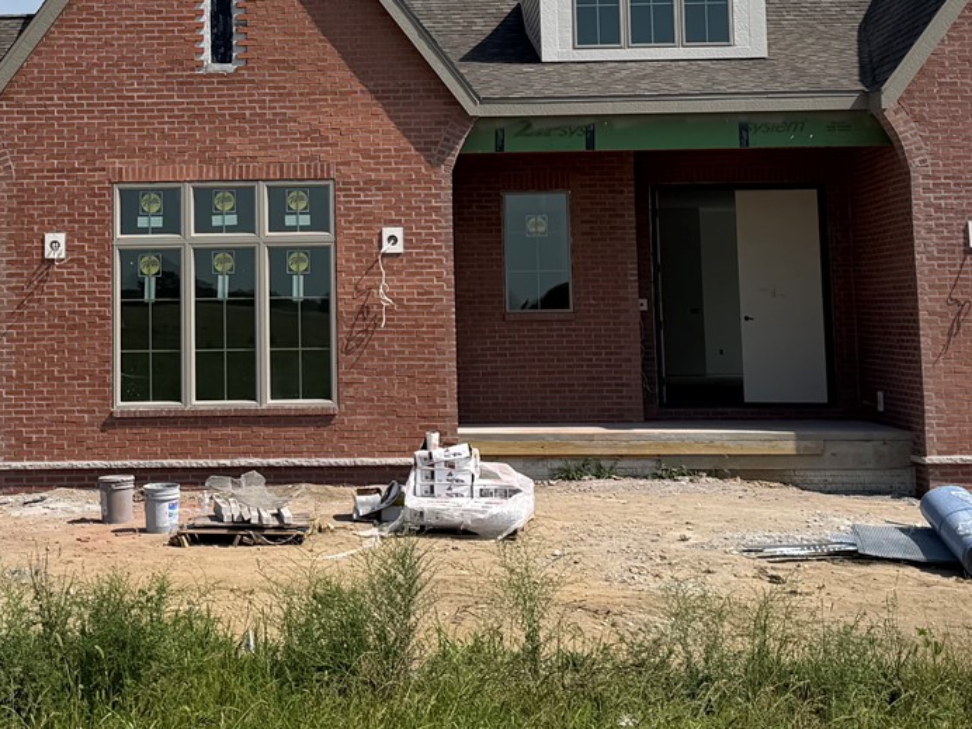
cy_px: 79
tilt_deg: +6.5
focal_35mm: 71
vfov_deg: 20.3
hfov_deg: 27.2
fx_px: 1994
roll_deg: +0.8
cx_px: 299
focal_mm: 6.76
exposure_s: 1/6711
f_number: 1.78
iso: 80
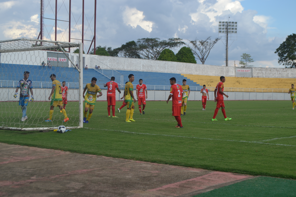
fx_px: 518
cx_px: 148
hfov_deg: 31.9
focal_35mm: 63
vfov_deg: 21.6
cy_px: 98
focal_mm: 42
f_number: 7.1
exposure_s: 1/200
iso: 100
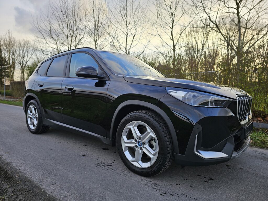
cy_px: 100
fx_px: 178
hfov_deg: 73.9
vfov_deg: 58.9
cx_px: 134
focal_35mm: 23
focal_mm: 6.3
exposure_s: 1/106
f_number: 1.7
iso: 10
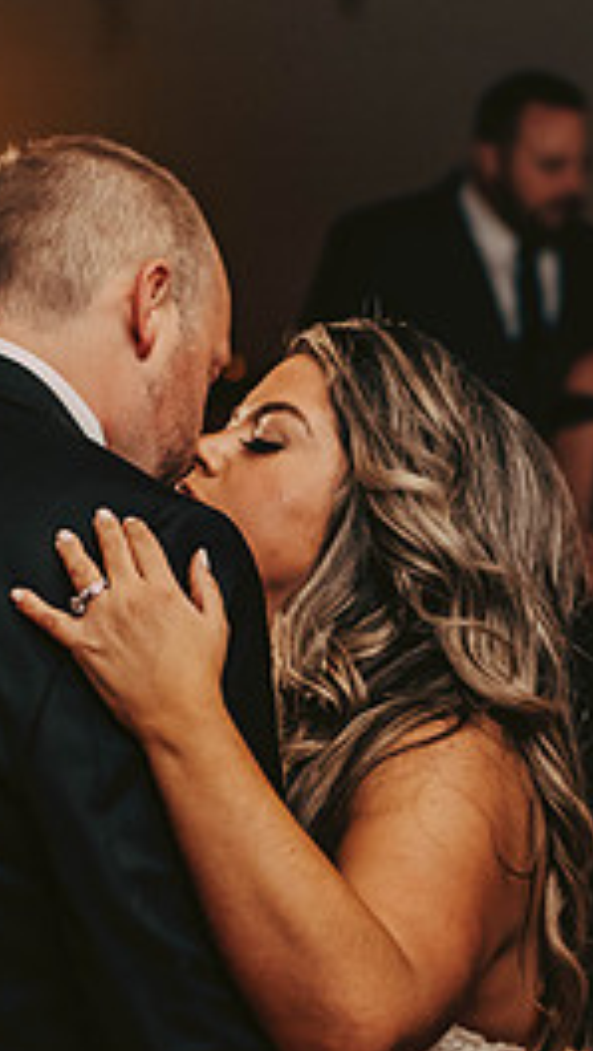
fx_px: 4489
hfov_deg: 7.6
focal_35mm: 161
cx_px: 267
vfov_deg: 13.3
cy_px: 699
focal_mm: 70
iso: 2000
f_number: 3.2
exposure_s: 1/200
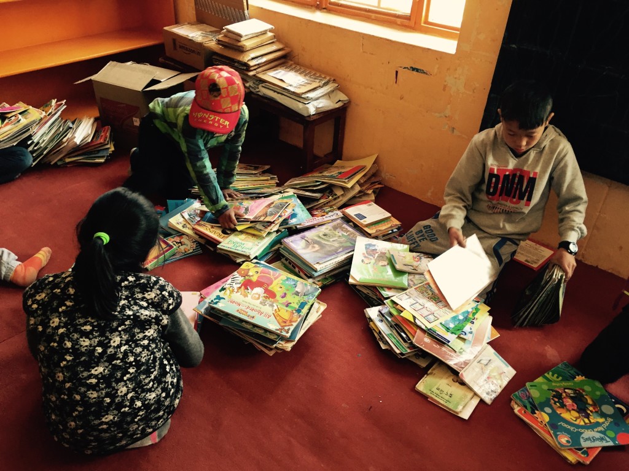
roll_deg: -1.2
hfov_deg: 61.7
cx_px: 314
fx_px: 527
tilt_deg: -34.4
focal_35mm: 29
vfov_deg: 48.2
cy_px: 236
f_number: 2.2
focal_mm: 4.15
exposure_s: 1/30
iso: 100
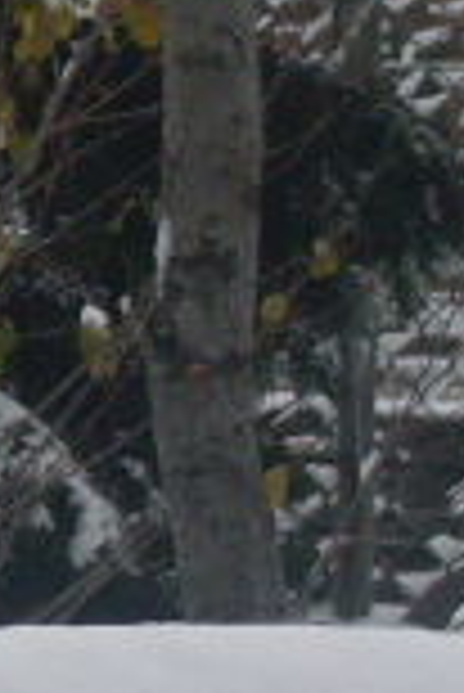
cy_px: -32
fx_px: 10821
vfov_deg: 3.7
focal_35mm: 561
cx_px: -1500
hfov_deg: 2.4
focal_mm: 13.5
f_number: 4
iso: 80
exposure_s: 1/250
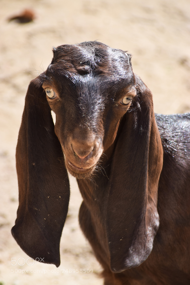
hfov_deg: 5.7
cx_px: 95
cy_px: 142
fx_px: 1901
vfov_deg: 8.6
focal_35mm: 240
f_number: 7.1
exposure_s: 1/200
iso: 100
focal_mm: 160
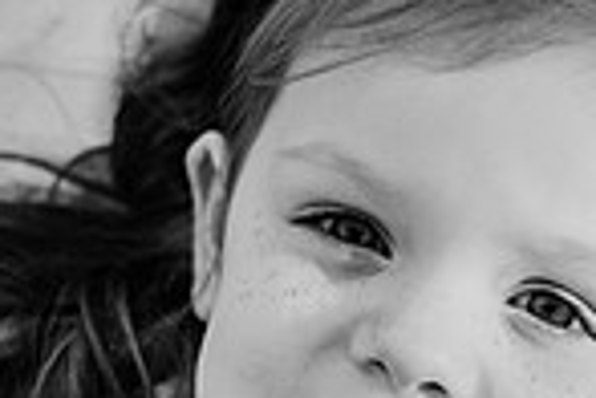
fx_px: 3261
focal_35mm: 197
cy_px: 254
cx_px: 377
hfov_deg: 10.4
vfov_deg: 7.0
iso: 200
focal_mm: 50
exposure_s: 1/1000
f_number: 2
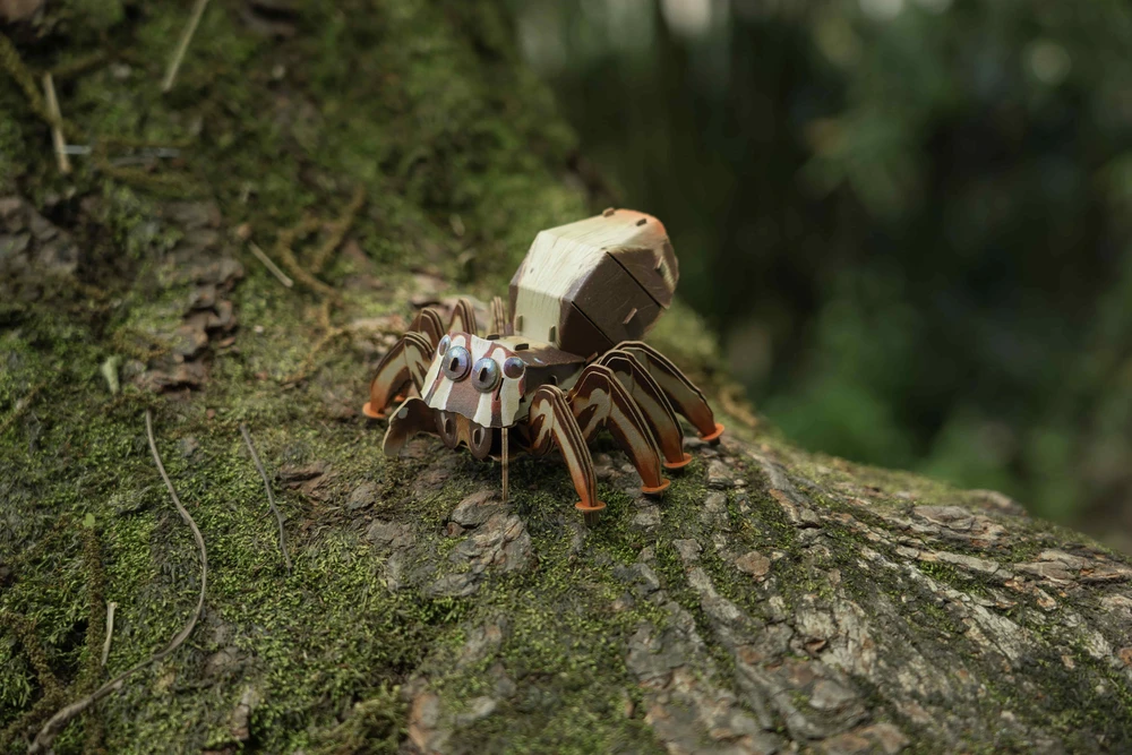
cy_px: 378
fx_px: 2138
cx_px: 566
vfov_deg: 20.0
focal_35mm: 68
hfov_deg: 29.7
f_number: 4
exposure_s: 1/100
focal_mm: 68
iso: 100
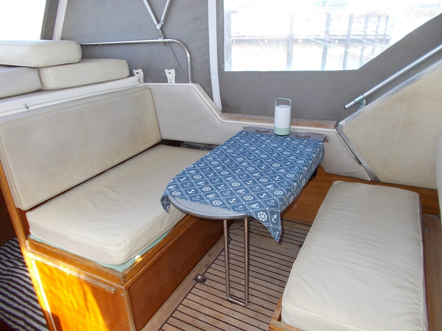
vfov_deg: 53.1
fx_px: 332
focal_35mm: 26
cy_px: 166
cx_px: 221
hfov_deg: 67.3
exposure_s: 1/100
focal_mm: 4.6
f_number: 3.2
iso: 80
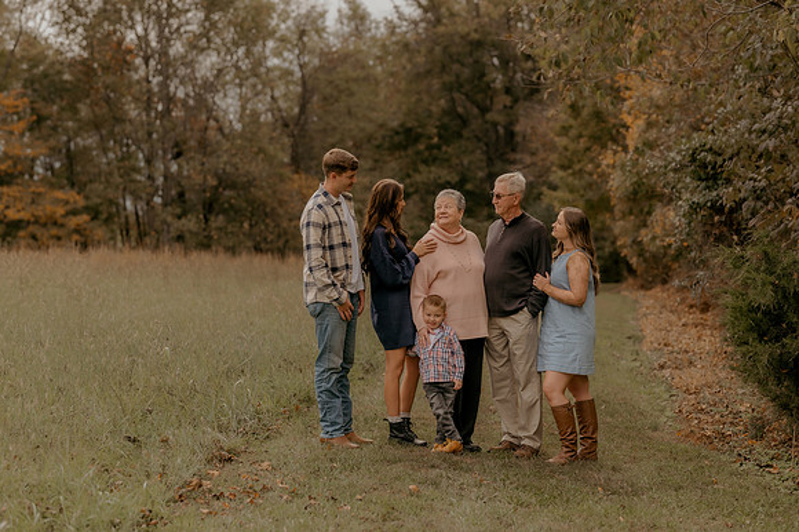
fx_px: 1885
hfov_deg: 23.9
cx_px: 400
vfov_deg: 16.1
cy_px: 266
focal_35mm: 85
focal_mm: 85
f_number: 2.8
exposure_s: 1/800
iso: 125
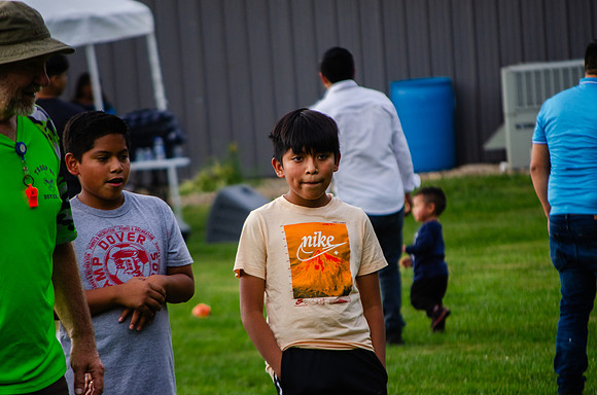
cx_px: 298
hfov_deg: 6.9
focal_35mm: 300
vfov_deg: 4.6
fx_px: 4964
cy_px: 198
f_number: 5.6
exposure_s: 1/500
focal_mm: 200
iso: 250
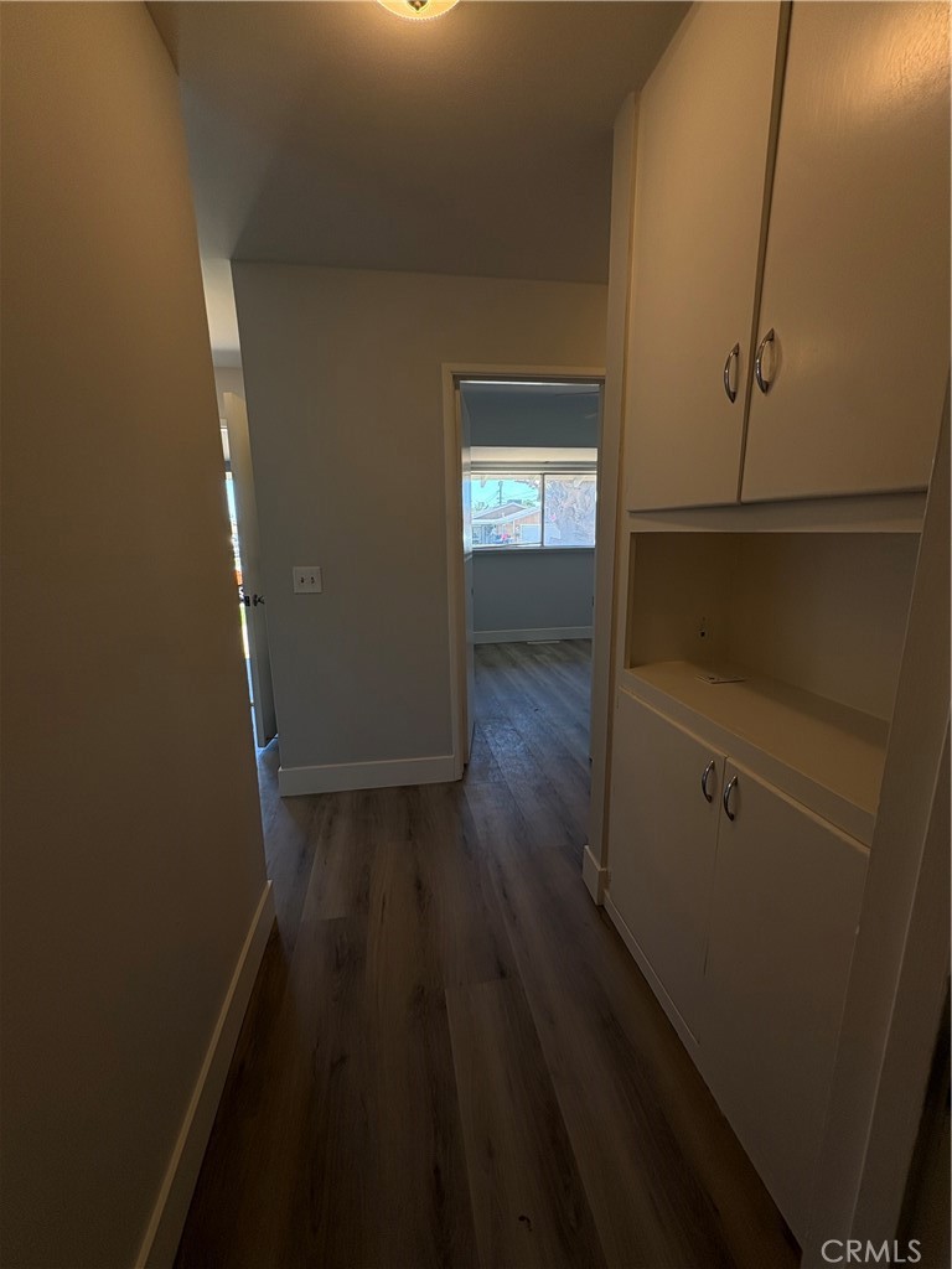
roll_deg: +0.5
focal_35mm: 14
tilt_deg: -9.5
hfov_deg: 85.7
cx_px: 476
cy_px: 634
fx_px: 513
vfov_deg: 102.1
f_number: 2.2
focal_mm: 2.22
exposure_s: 1/120
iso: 64
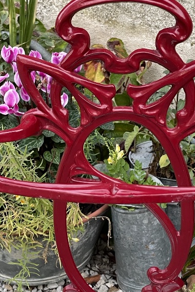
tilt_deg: -25.0
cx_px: 132
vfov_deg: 34.8
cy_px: 186
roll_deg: +1.4
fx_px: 463
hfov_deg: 23.7
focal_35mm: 57
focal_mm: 4.2
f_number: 1.6
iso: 125
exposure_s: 1/86
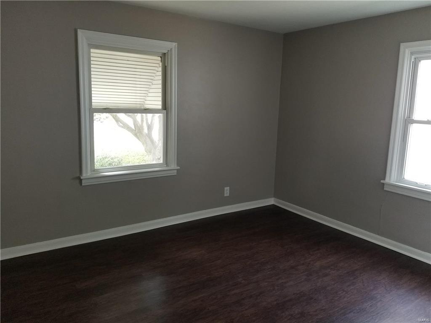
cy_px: 162
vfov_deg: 53.1
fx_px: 324
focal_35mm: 26
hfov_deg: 67.3
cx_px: 216
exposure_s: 1/60
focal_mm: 4.25
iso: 100
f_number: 1.7
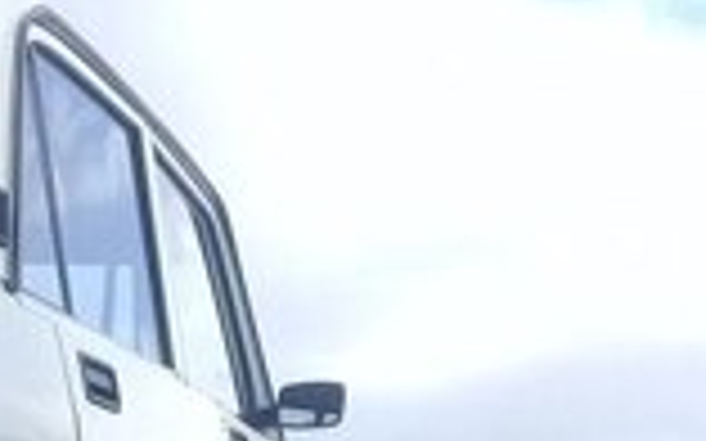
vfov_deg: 11.8
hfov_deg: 19.1
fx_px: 2000
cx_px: -103
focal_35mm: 104
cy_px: 738
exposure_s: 1/1048
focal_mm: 3.3
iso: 50
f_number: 2.2
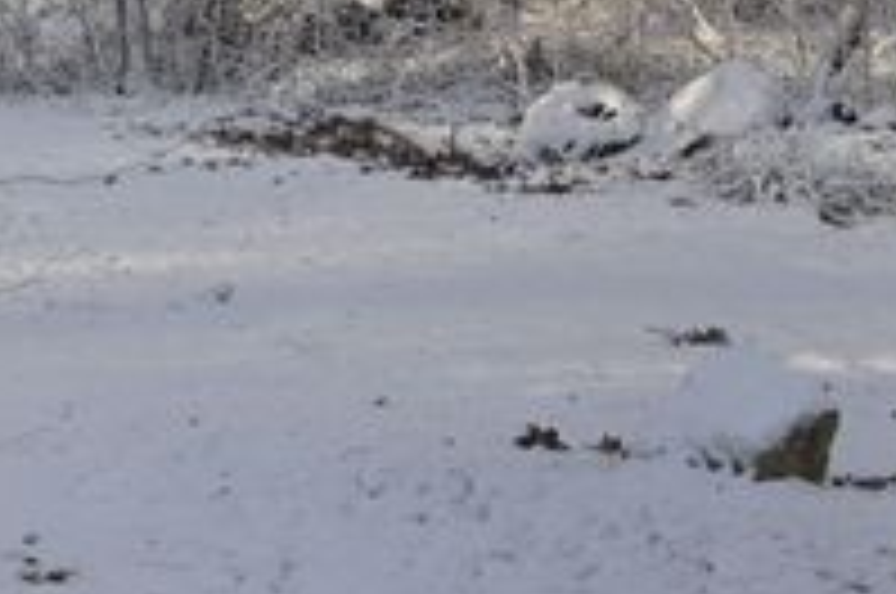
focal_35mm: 145
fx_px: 3603
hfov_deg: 12.9
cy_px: -65
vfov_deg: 9.3
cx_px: -698
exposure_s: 1/500
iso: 200
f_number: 3.8
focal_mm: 24
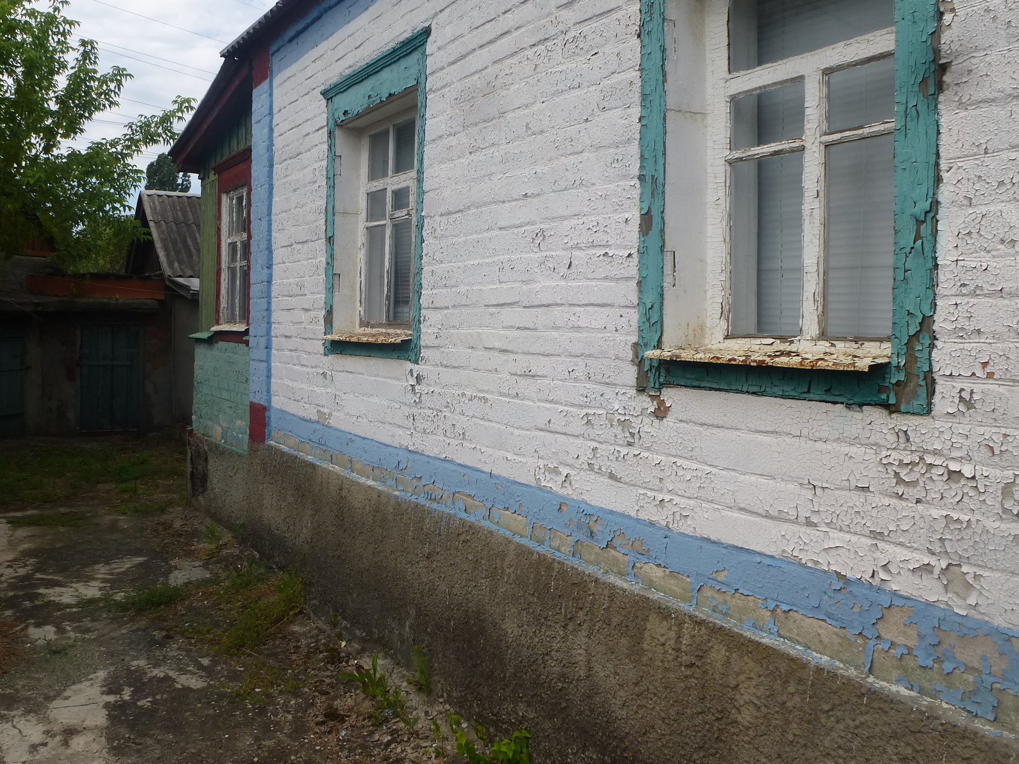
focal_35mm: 30
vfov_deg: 46.6
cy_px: 320
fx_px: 883
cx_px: 414
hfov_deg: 59.5
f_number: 4
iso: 100
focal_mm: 4.3
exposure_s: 1/640
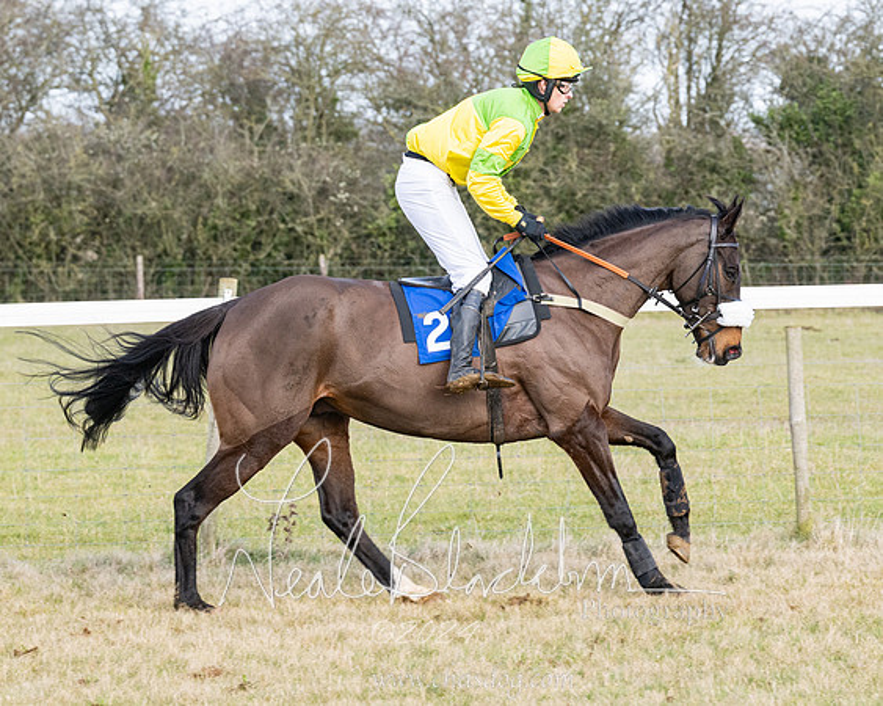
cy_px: 399
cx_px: 598
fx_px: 5623
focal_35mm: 215
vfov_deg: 7.2
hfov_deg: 9.0
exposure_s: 1/800
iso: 400
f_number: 5
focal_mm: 105
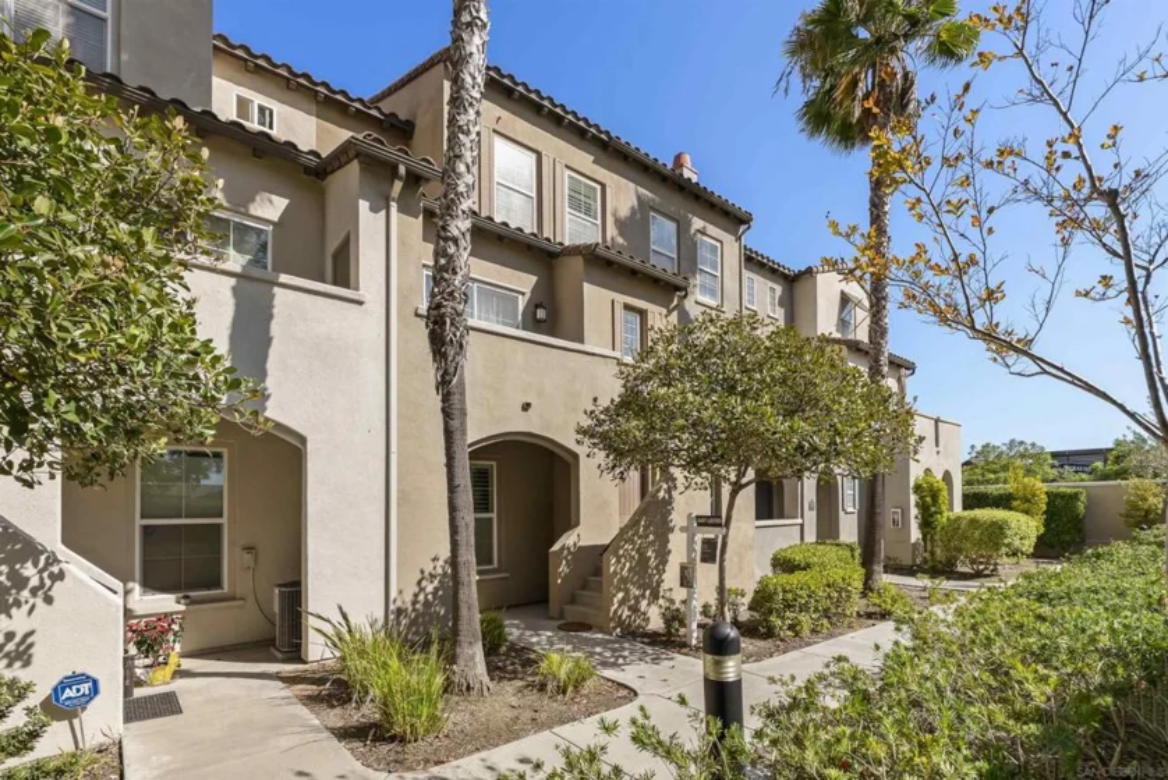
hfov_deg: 96.7
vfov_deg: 73.8
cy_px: 390
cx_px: 584
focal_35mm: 16
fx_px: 519
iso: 500
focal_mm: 16
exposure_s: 1/500
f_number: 8
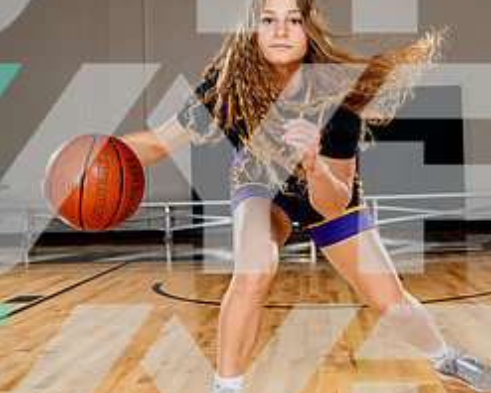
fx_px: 800
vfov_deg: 27.6
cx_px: 320
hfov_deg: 33.9
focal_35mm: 55
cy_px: 170
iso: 200
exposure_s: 1/250
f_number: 5.6
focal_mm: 25
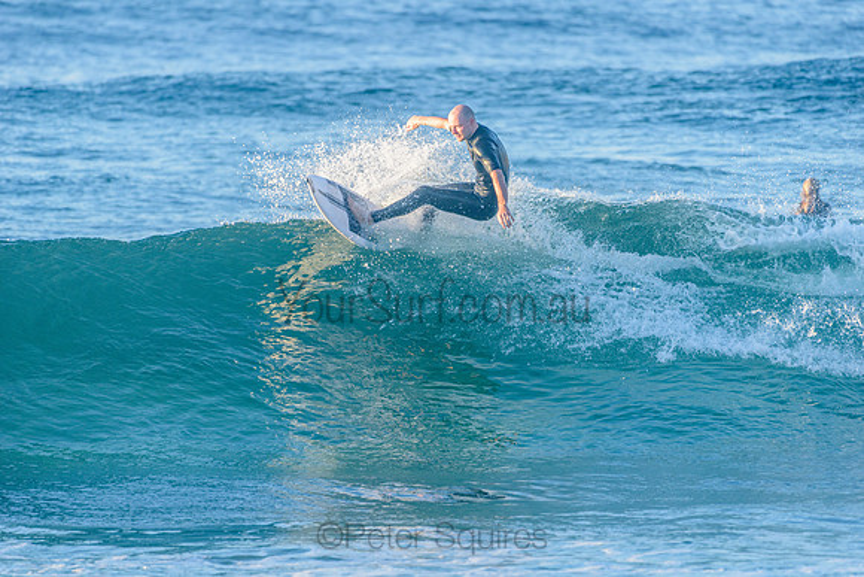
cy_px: 288
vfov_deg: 2.8
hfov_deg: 4.1
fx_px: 12002
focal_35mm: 500
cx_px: 432
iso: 450
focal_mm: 500
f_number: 5.6
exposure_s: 1/1000
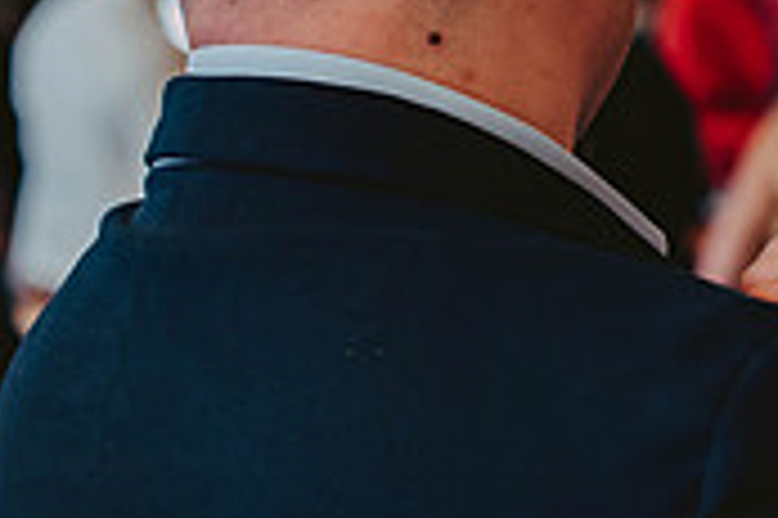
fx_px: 3627
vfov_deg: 8.1
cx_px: 895
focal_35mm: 168
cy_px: 16
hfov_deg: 12.0
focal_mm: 50
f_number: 2.8
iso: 250
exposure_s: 1/320
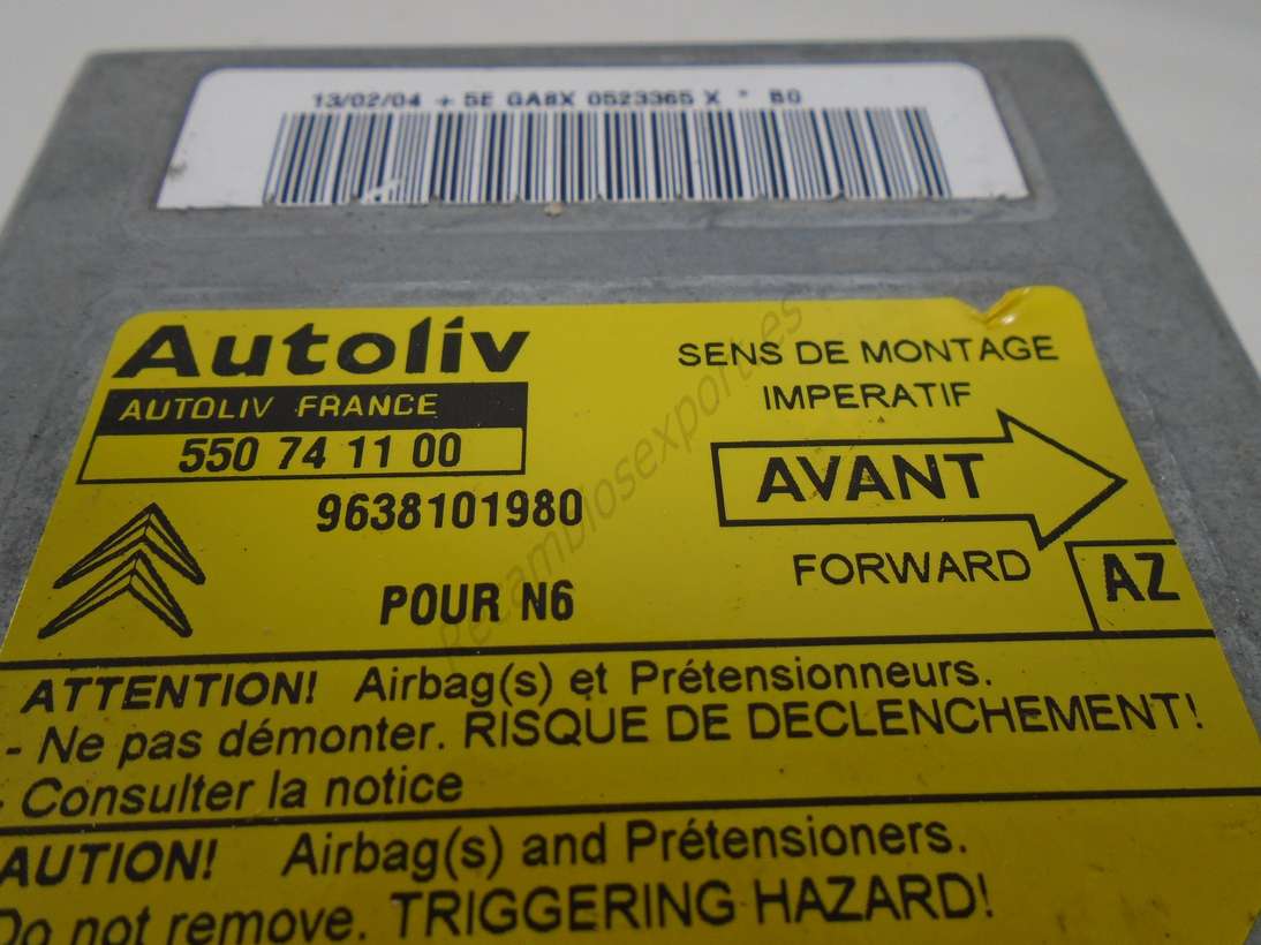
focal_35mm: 26
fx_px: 947
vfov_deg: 53.0
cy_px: 472
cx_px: 630
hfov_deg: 67.3
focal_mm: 4.6
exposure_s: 1/160
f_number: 3.2
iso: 100
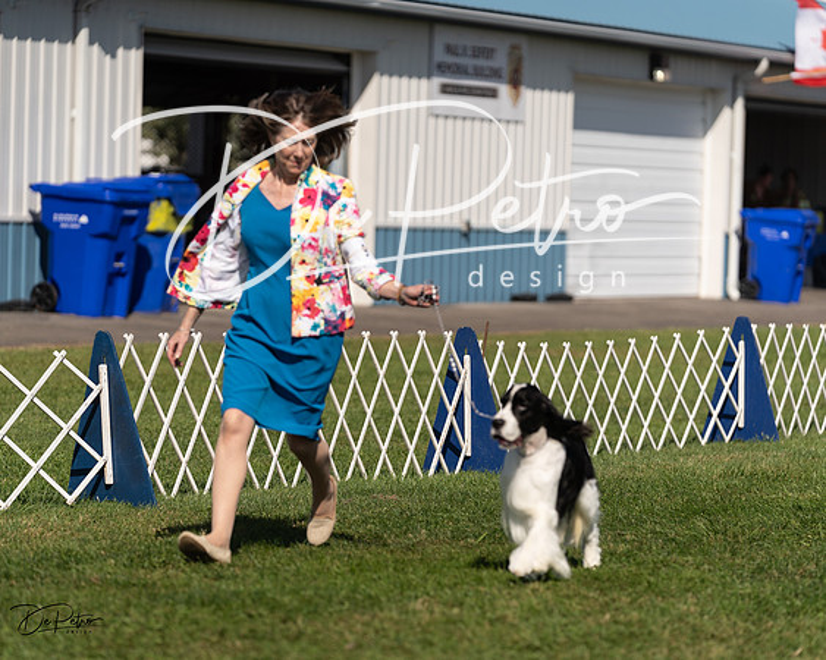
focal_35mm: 173
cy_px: 330
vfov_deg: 8.9
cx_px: 413
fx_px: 4238
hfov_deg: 11.1
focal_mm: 154
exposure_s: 1/2500
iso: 100
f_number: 3.2
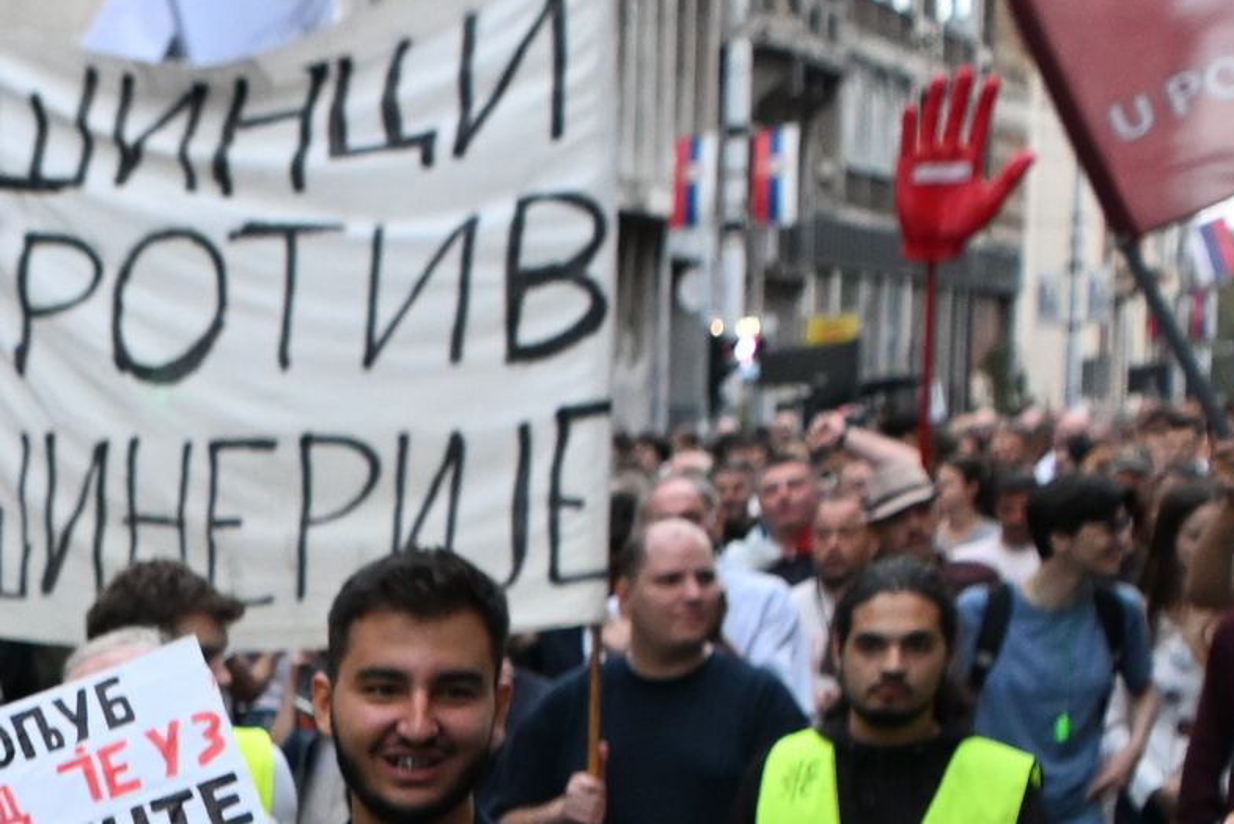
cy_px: 1289
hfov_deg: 16.2
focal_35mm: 110
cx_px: -868
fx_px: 3772
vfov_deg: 11.8
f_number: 4
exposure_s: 1/200
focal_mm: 24
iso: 1600
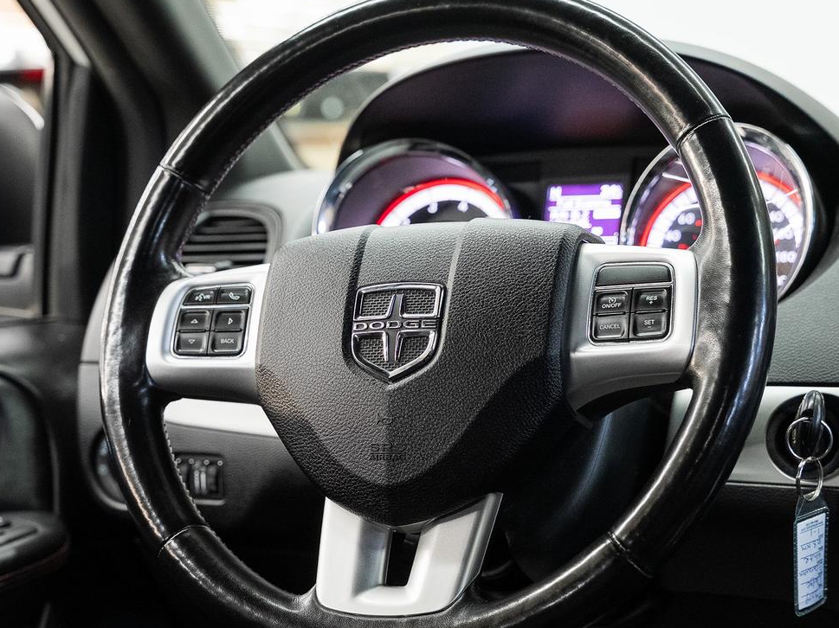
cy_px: 327
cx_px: 421
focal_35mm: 70
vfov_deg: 21.0
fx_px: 1696
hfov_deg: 27.8
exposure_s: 1/40
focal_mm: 46.5
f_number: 4
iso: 1250
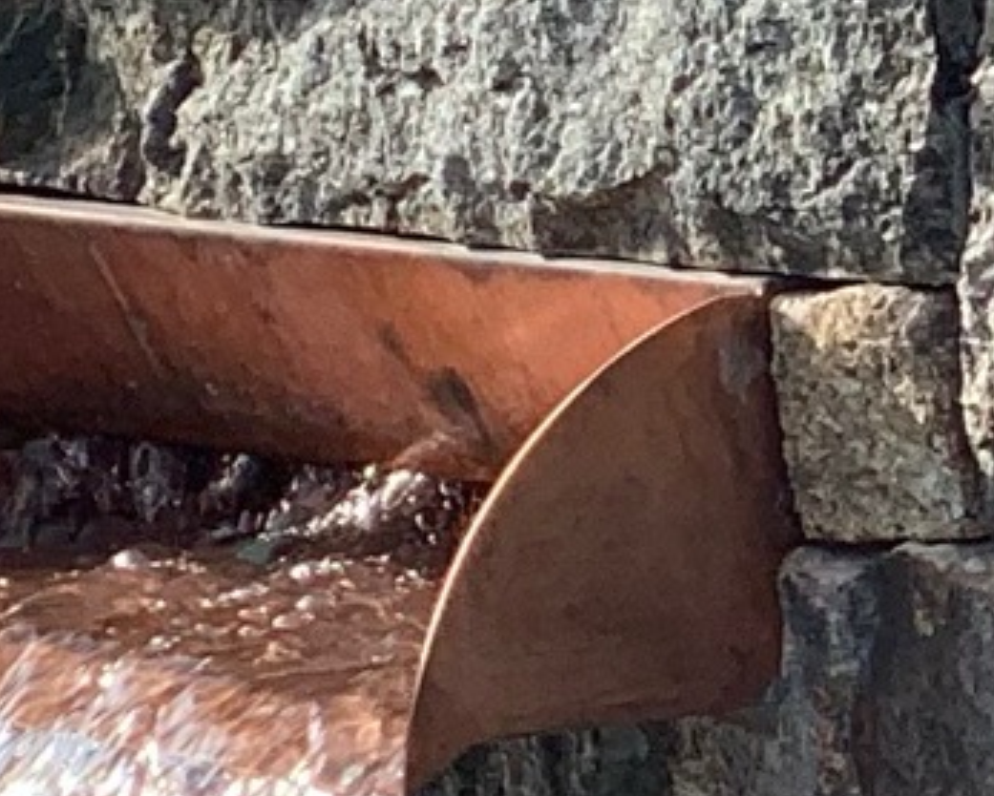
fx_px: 12039
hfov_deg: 4.6
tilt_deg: -5.3
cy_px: 530
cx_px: -1418
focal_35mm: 409
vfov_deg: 3.8
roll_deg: +2.5
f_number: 2.4
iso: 16
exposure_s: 1/340
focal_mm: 6
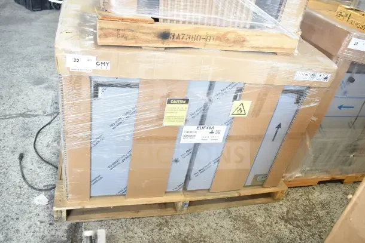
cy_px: 122
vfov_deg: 43.6
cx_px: 182
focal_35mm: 30
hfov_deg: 61.9
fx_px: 304
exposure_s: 1/30
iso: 250
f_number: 3.8
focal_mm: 20
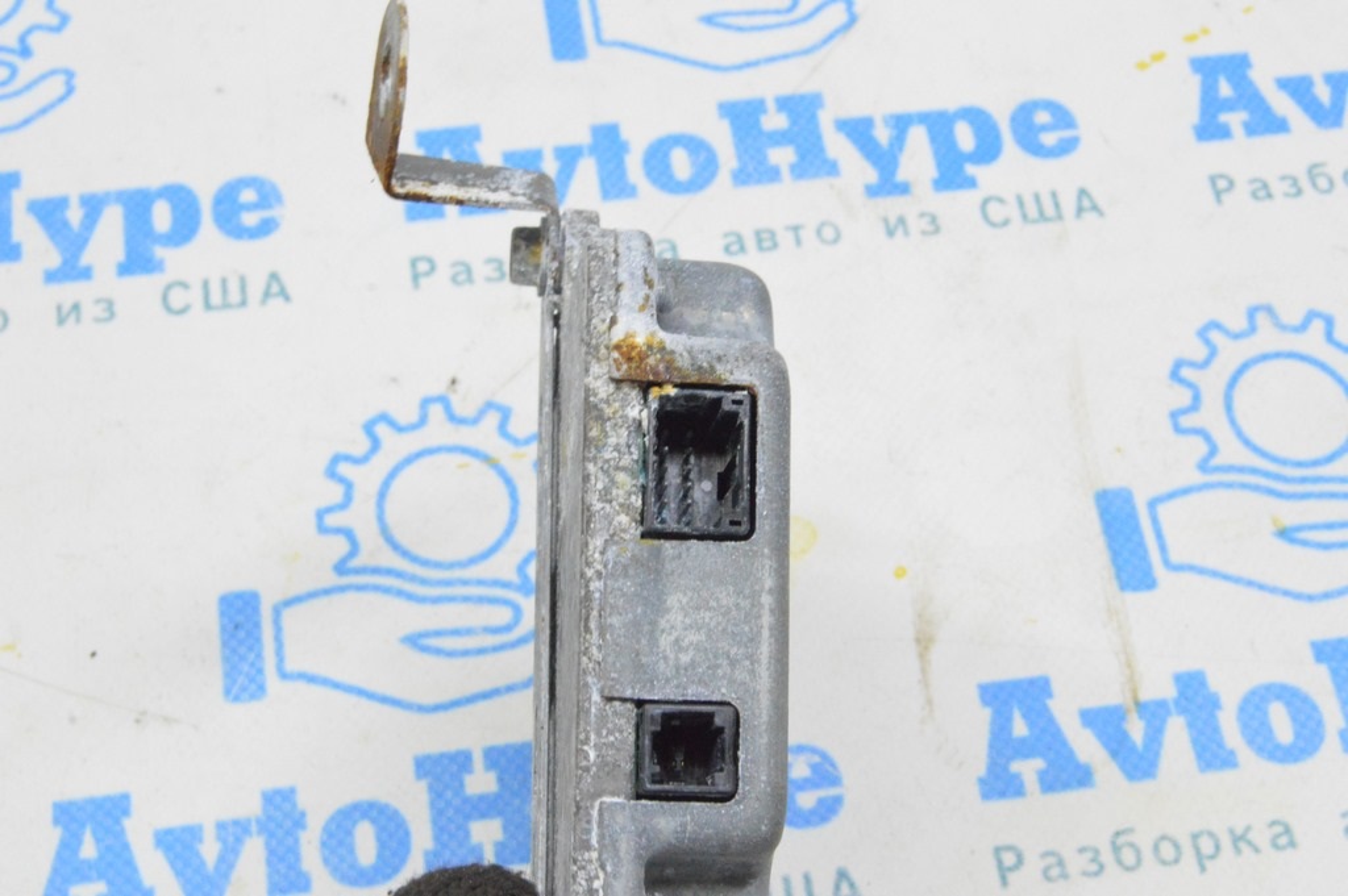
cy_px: 448
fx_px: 2357
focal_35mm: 63
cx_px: 674
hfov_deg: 31.9
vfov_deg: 21.5
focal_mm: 42
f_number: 20
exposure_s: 1/20
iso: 6400
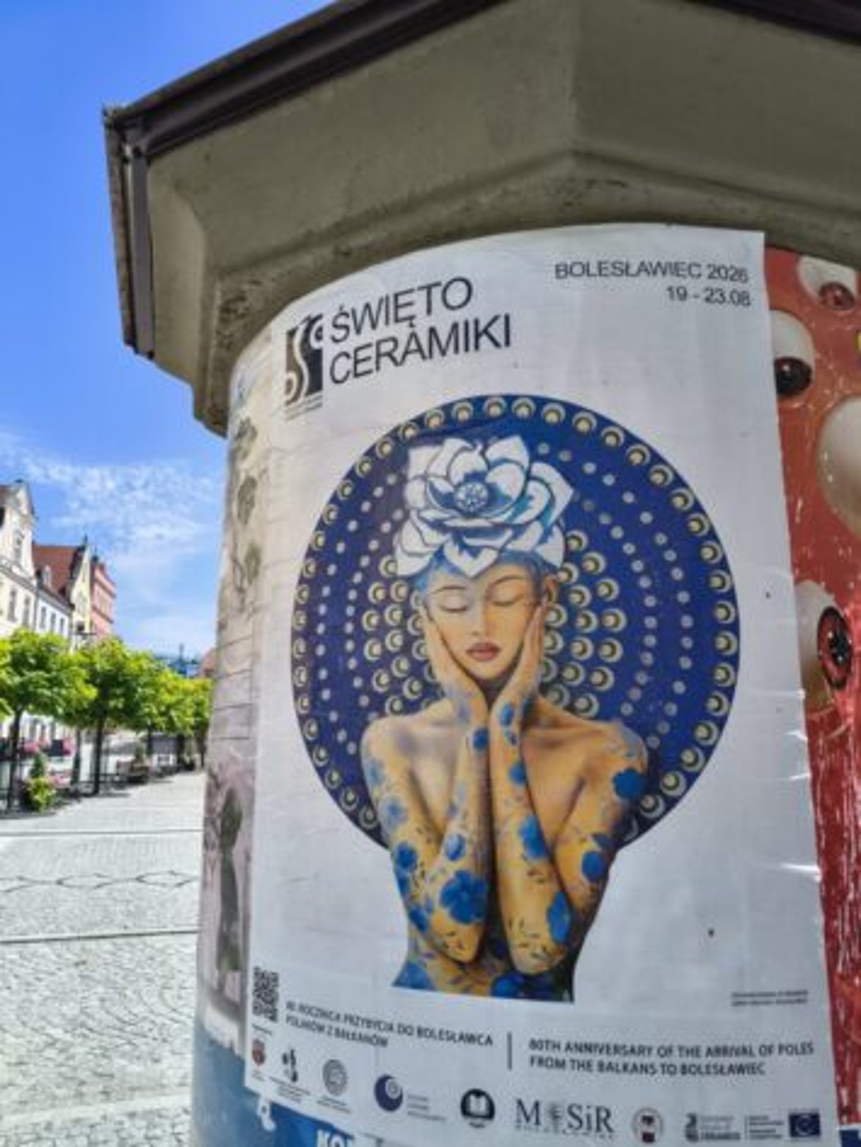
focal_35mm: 26
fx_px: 862
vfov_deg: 67.3
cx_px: 430
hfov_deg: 53.1
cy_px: 574
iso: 105
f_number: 1.8
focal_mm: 4.81
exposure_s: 1/1301
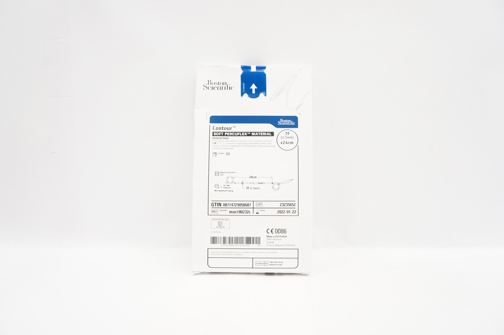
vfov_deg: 47.8
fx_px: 378
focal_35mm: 27
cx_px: 252
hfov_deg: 67.4
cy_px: 168
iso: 400
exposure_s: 1/40
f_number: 6.3
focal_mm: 18
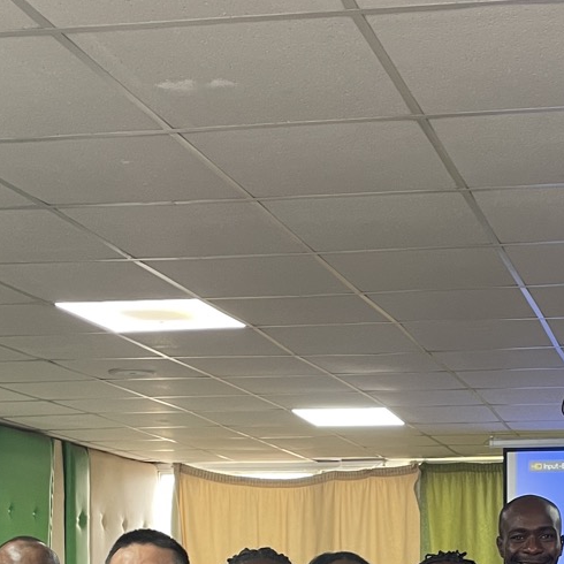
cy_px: 686
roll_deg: +0.7
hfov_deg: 22.4
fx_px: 1383
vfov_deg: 21.3
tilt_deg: -2.3
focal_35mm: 75
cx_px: 529
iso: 100
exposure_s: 1/50
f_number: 1.6
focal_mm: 4.2
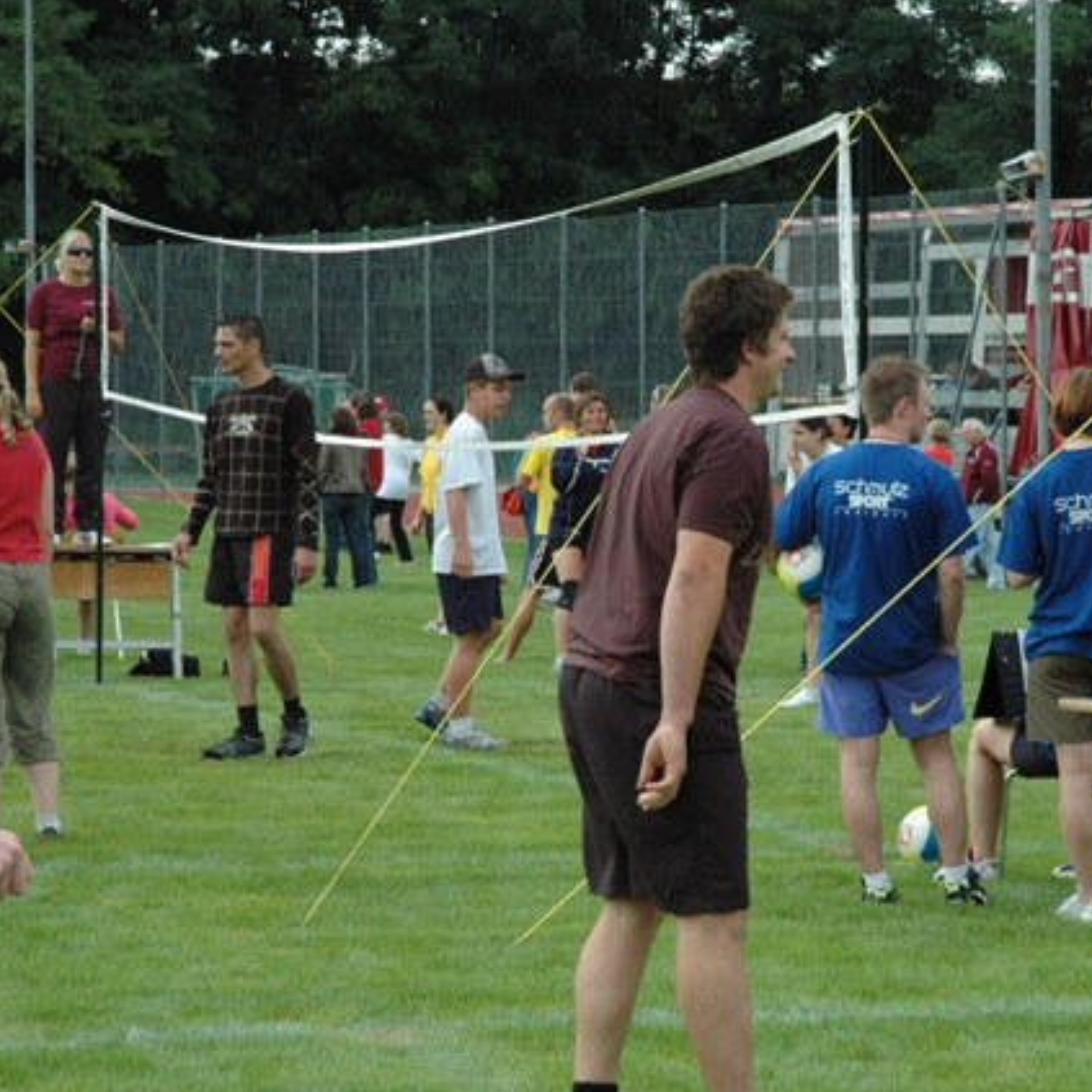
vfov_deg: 12.9
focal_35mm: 135
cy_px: 546
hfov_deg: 12.9
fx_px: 4818
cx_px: 759
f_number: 10
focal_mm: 70
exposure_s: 1/400
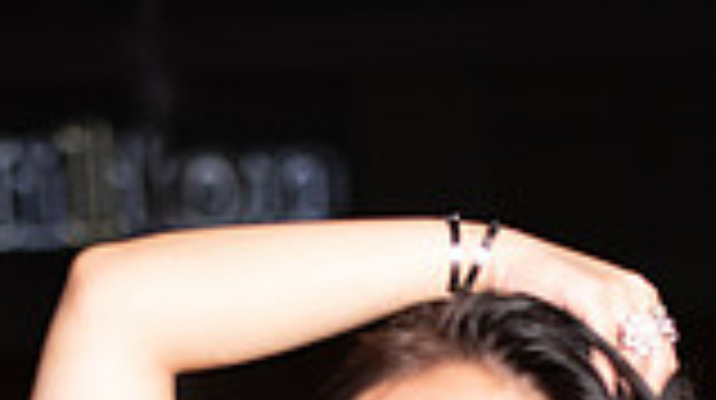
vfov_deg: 8.7
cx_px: 356
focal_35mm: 134
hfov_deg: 16.0
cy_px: 699
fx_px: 2541
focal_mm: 35
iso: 800
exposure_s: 1/640
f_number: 1.4
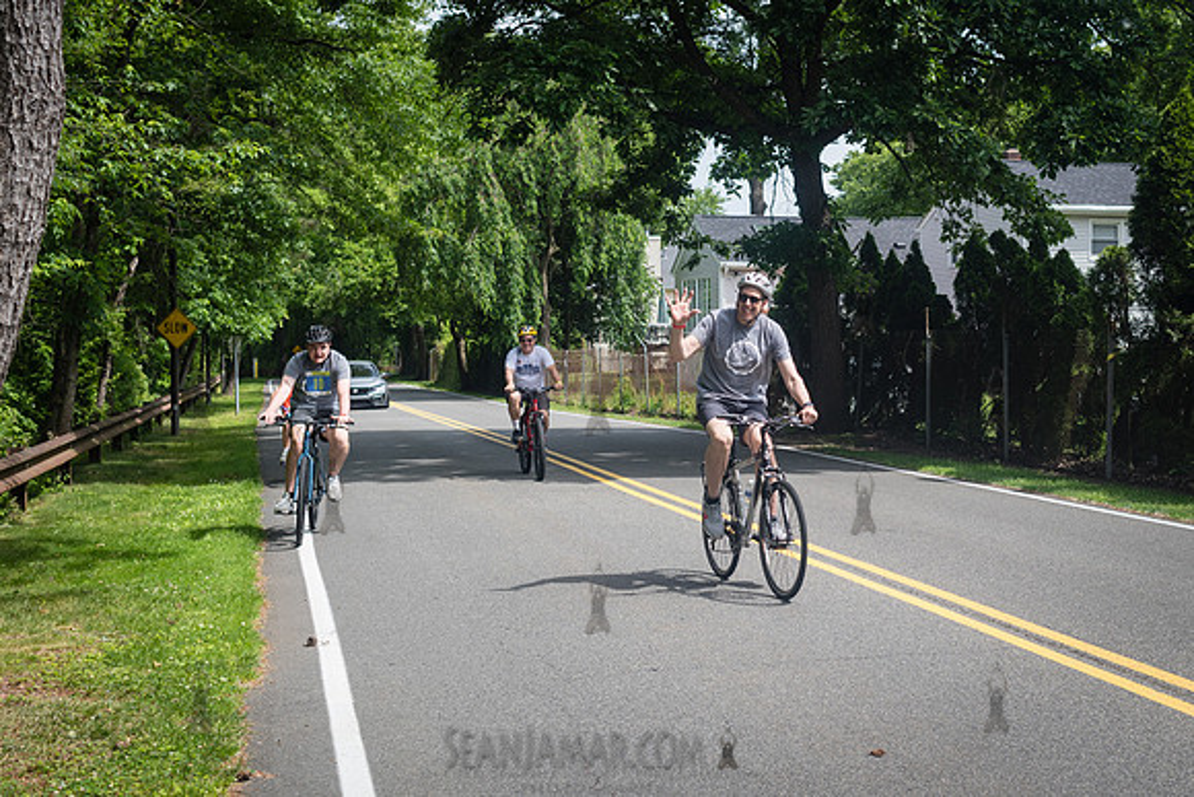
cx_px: 788
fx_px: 1656
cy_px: 390
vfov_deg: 27.0
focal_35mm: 50
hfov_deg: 39.2
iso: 200
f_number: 4
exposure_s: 1/1000
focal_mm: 35
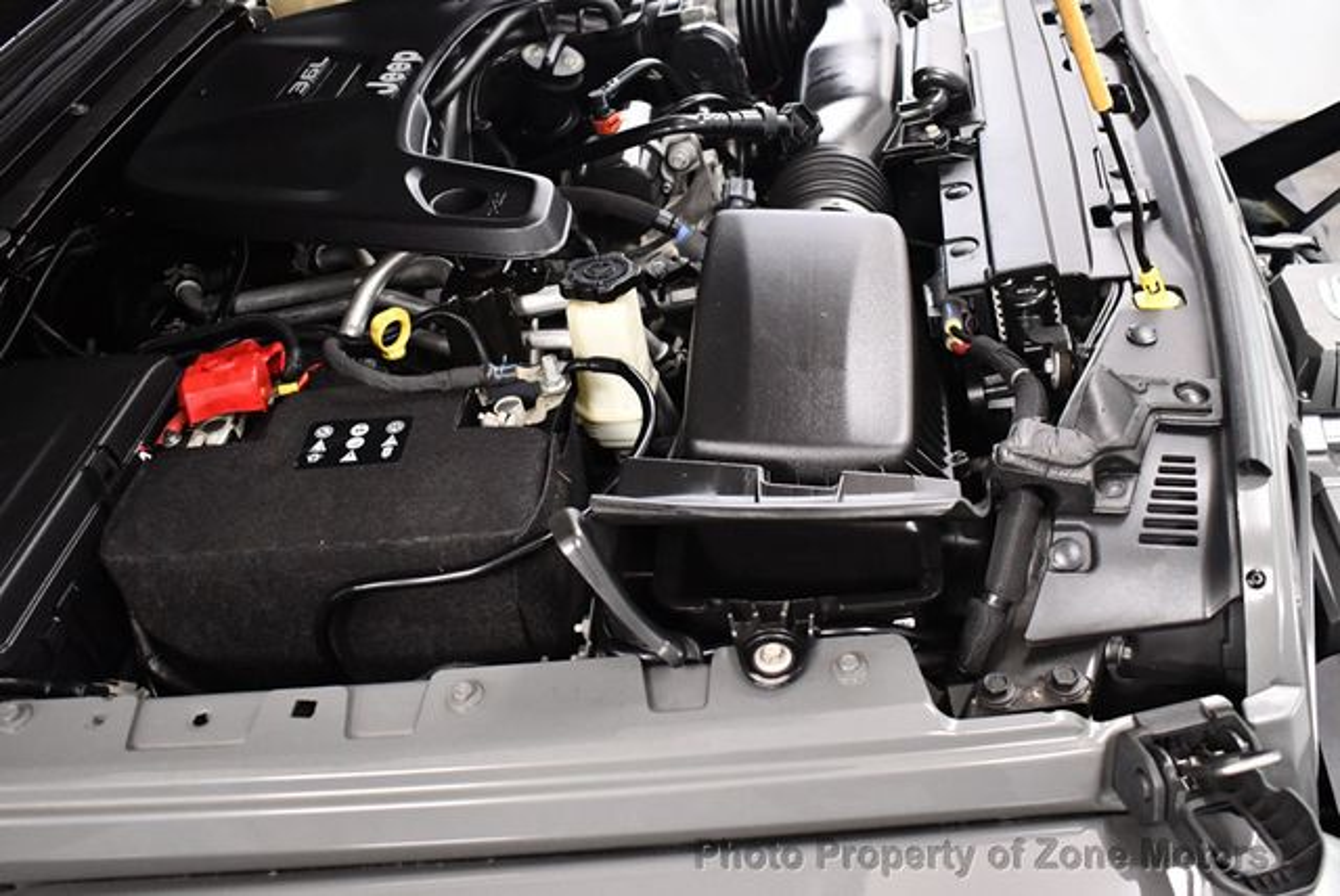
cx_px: 670
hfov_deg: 53.1
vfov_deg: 36.9
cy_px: 448
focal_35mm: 36
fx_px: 1341
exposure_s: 1/125
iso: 3200
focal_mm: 18
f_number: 3.5
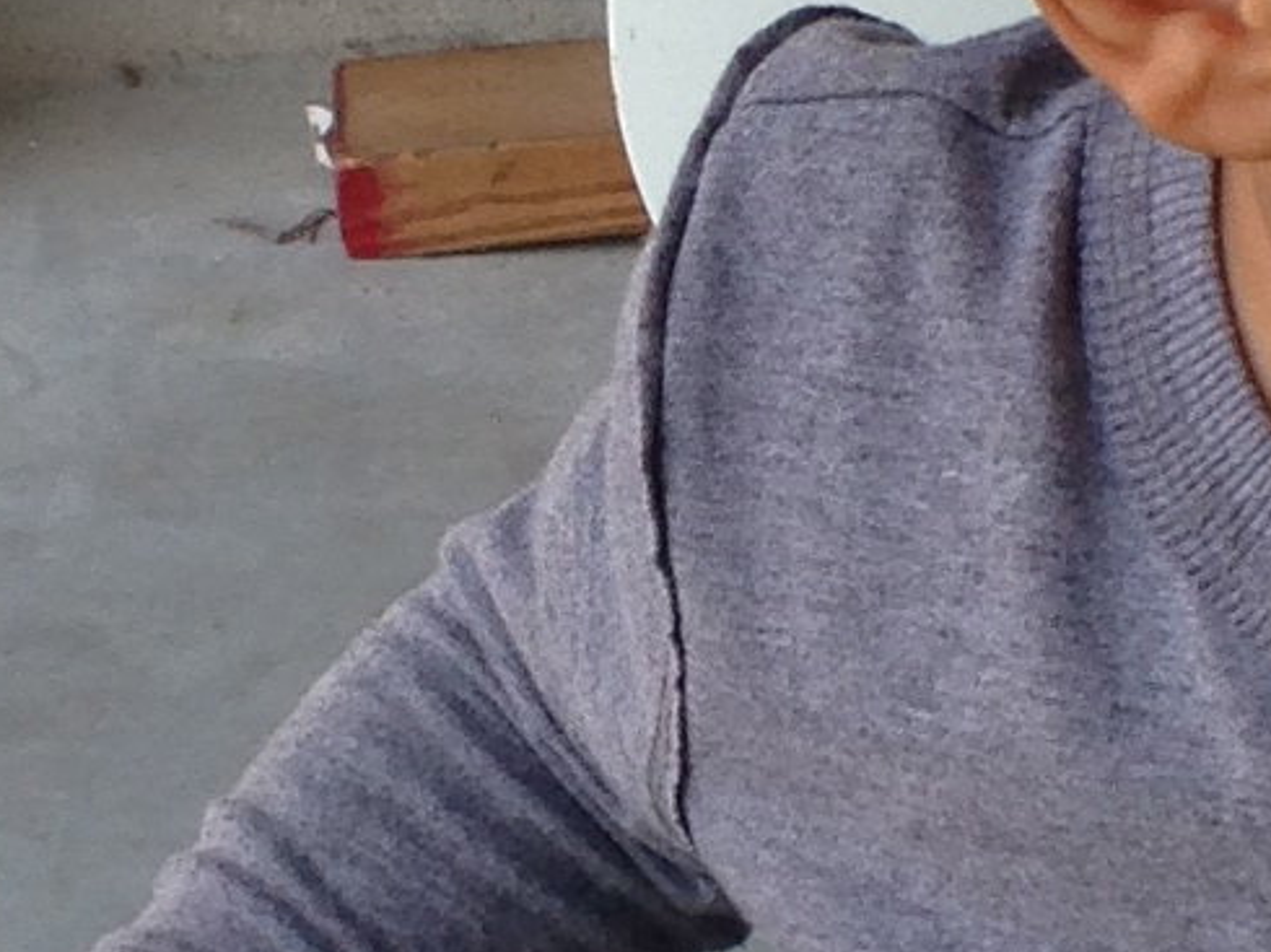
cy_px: 506
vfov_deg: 6.7
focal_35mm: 220
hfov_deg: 9.0
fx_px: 8074
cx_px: 527
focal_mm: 4.13
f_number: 2.4
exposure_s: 1/303
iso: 50
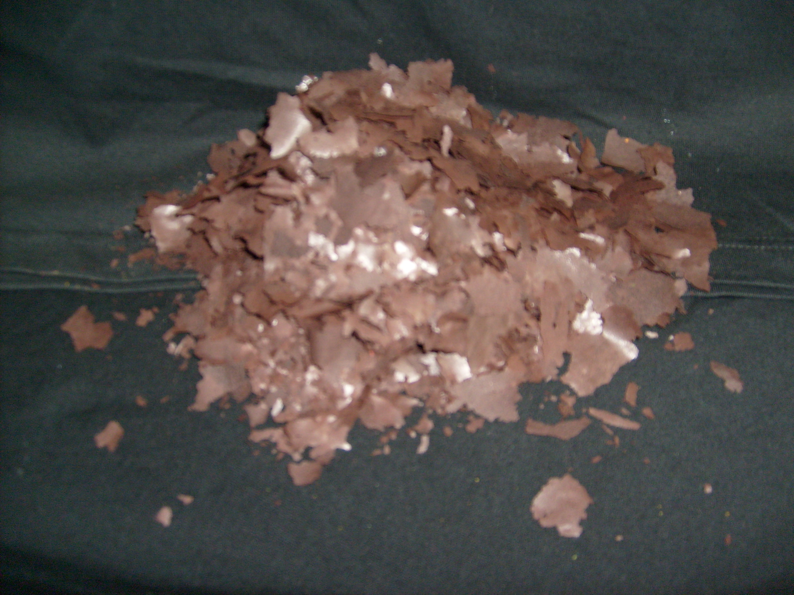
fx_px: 803
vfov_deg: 40.7
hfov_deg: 52.6
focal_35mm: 35
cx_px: 397
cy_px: 298
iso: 100
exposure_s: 1/45
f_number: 2.8
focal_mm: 5.8
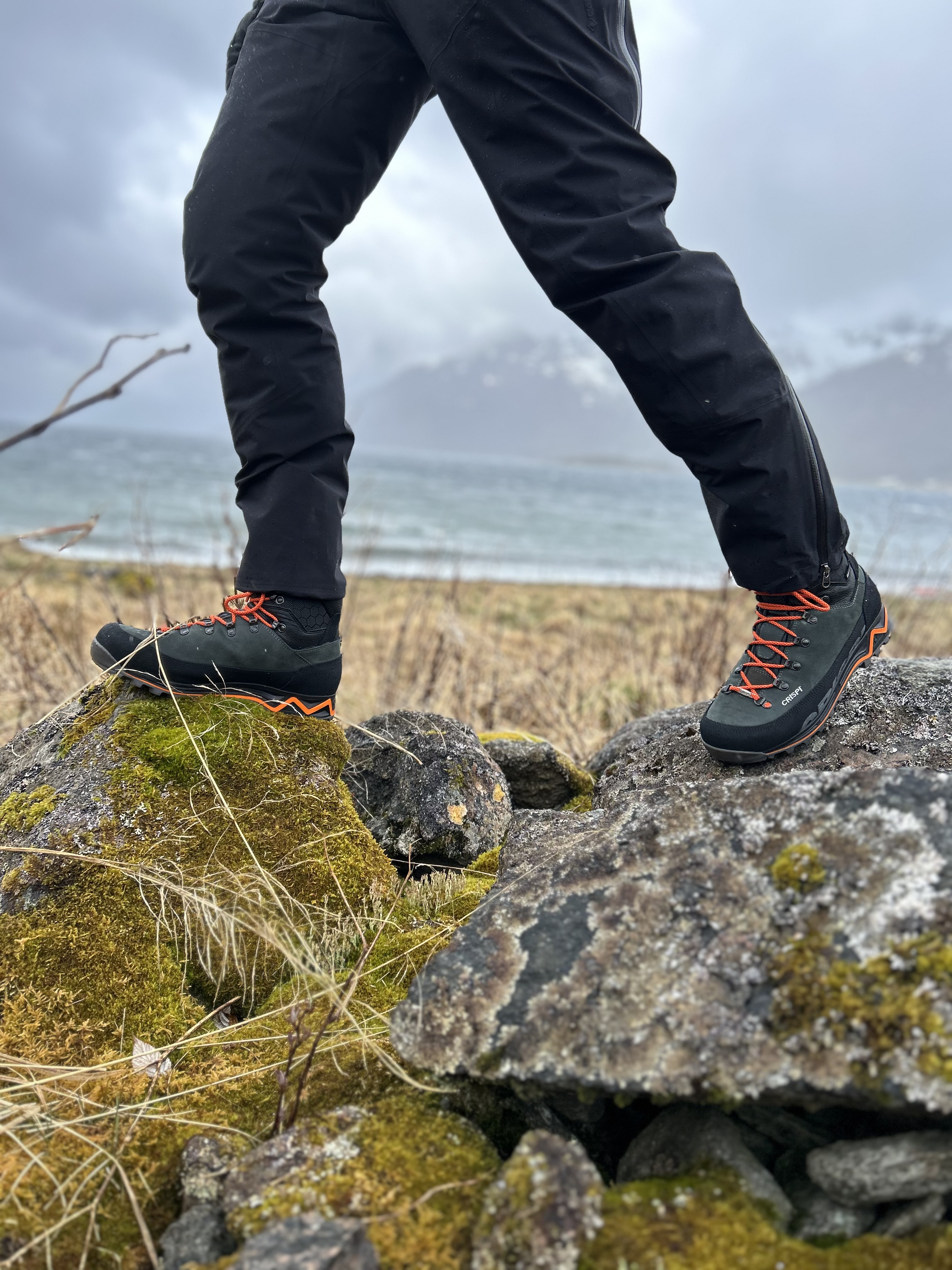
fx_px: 953
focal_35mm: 26
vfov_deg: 67.3
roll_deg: -3.8
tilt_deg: -11.0
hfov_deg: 53.1
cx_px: 476
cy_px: 635
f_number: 1.5
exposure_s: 1/1531
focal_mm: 5.7
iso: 50
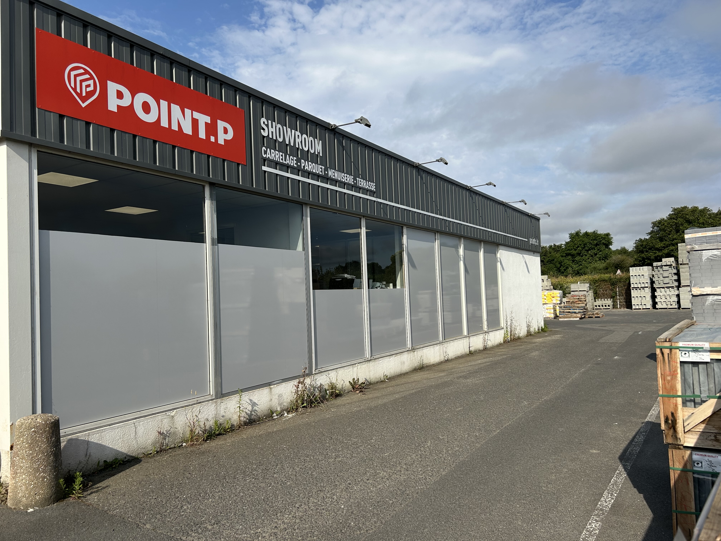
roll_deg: +2.1
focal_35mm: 26
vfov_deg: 53.1
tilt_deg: +3.4
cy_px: 270
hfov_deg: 67.3
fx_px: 542
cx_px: 360
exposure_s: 1/6579
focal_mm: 5.7
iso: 50
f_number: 1.5
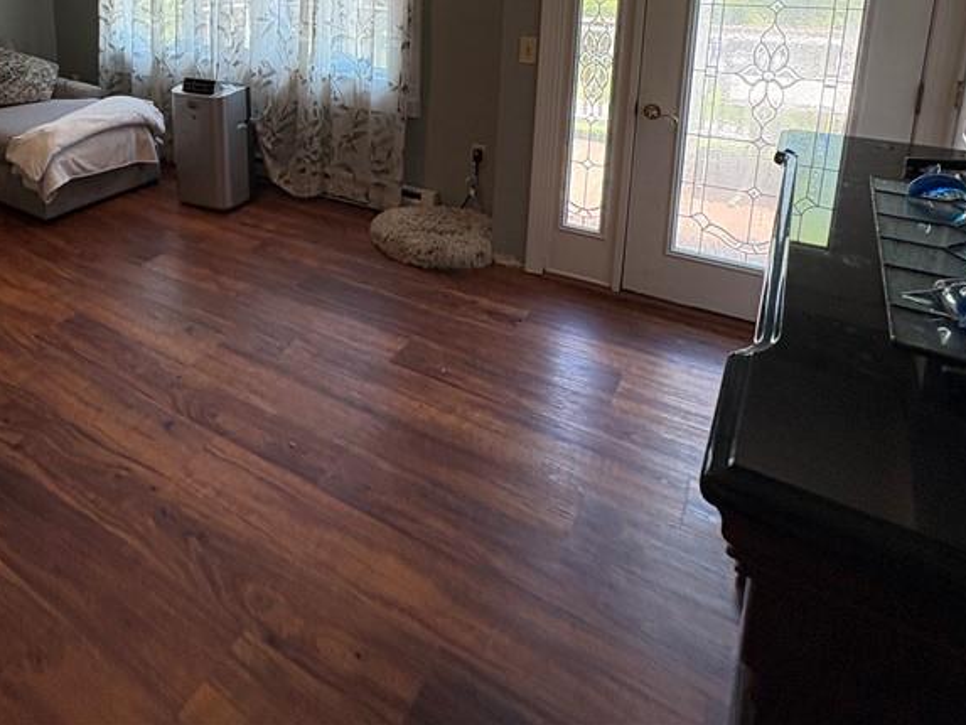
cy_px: 79
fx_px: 698
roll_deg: +0.6
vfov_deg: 49.3
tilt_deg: -11.0
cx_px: 317
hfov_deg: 67.4
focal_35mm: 25
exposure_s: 1/120
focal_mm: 2.22
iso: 160
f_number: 2.2
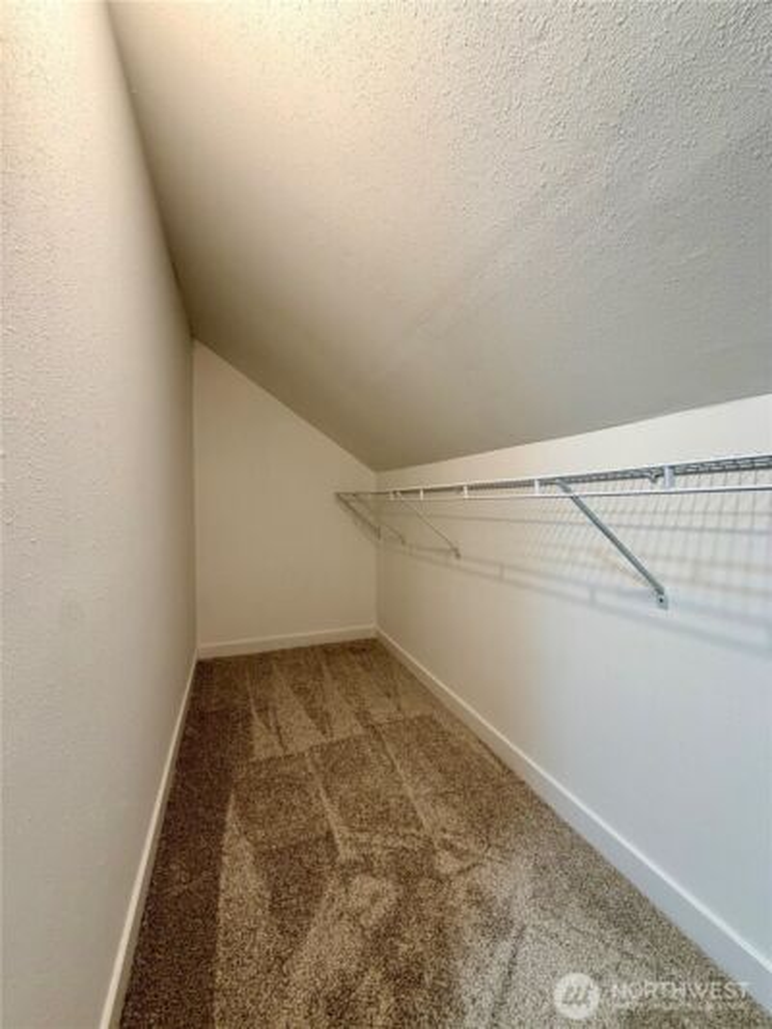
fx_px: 416
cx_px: 386
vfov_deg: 102.1
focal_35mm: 14
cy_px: 514
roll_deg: +0.3
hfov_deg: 85.7
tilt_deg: -0.7
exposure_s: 1/120
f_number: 2.2
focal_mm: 2.22
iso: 320
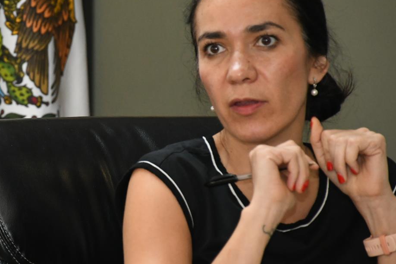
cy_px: 111
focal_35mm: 344
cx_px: 63
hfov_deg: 6.0
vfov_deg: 4.0
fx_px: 3784
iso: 2500
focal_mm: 130
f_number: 5.6
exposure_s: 1/160
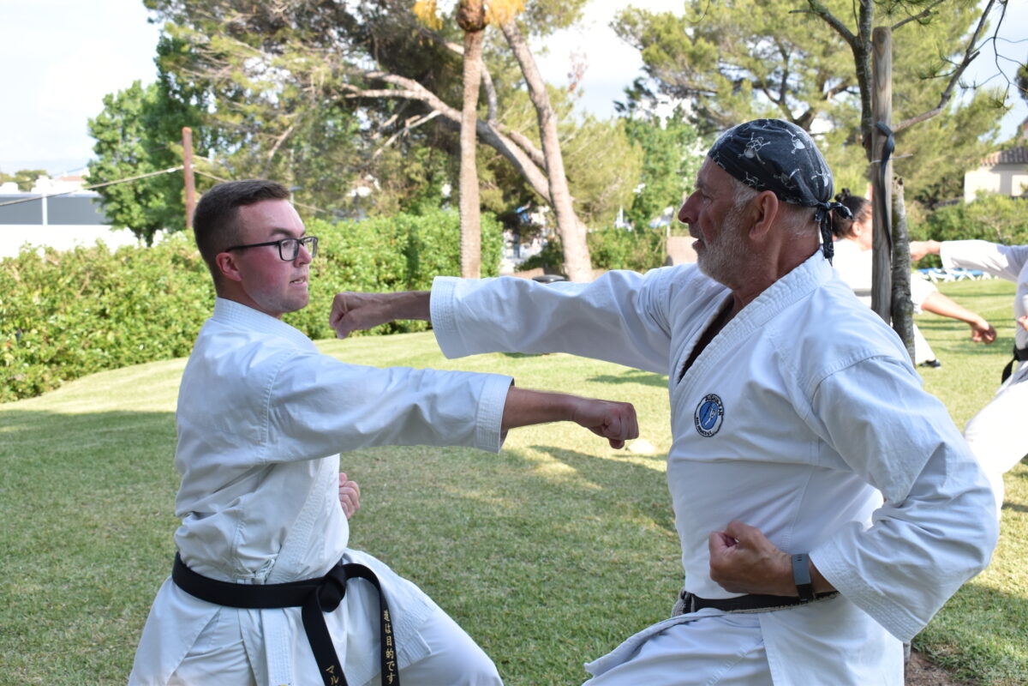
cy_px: 343
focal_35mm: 45
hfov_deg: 43.6
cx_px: 514
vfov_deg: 29.9
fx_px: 1285
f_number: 7.1
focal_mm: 30
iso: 560
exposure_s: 1/640
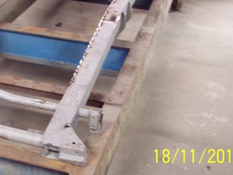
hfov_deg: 25.1
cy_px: 27
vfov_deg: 19.1
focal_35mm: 76
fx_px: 512
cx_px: 40
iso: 200
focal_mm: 8
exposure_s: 1/8
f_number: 3.4
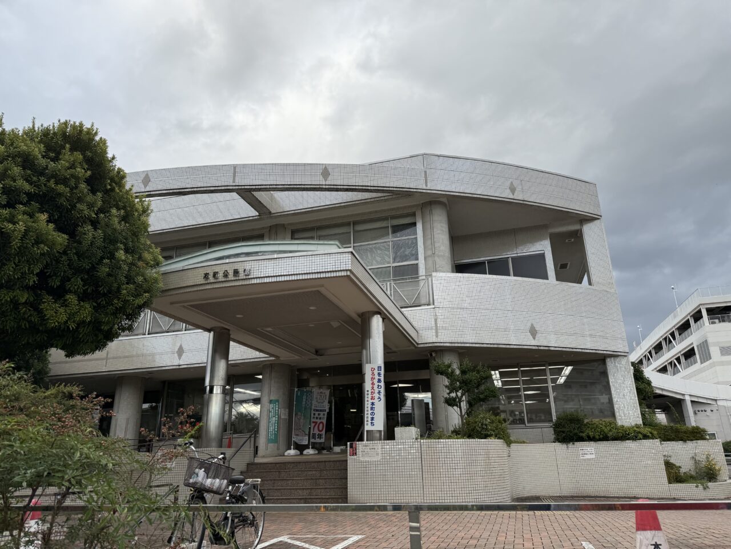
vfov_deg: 56.8
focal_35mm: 24
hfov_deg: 71.6
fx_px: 507
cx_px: 366
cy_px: 274
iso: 80
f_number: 1.78
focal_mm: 6.76
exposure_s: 1/1174
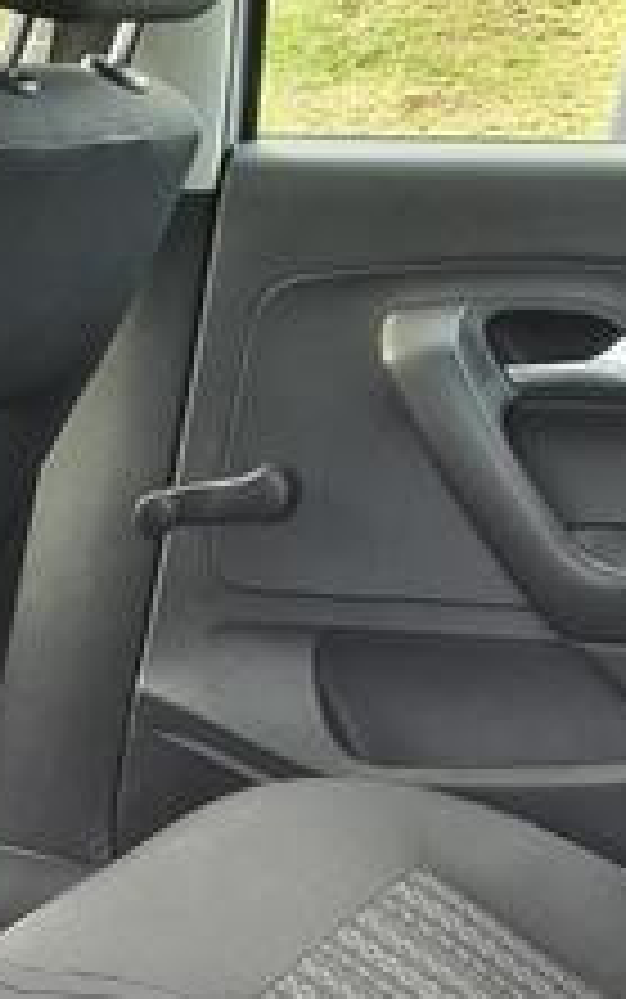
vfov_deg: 24.4
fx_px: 2208
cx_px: -108
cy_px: 992
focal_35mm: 81
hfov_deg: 15.6
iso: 320
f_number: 2.4
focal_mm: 4.3
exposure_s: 1/50
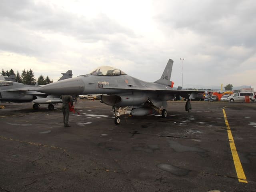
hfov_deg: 60.0
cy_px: 96
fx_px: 222
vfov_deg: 46.8
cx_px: 128
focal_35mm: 30
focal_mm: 5.25
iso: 80
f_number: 3.5
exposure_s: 1/500
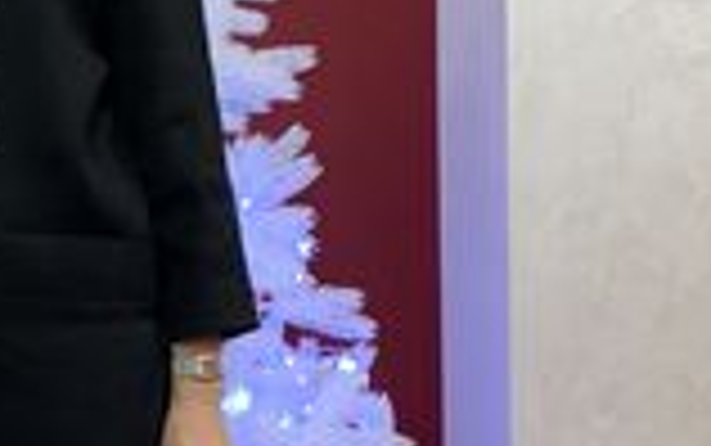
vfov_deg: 14.0
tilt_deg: -1.6
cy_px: 349
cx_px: -68
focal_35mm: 93
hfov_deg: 21.2
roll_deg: +1.4
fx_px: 1803
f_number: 1.8
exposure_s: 1/50
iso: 250
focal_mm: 4.25
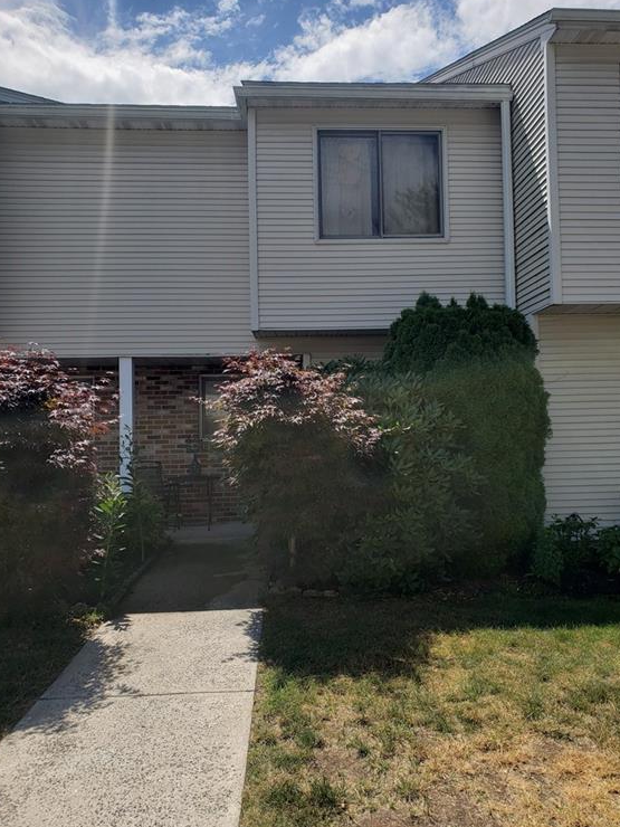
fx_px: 645
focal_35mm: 27
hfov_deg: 51.4
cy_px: 415
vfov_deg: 65.3
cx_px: 312
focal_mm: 4.3
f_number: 2.4
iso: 50
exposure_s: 1/1595
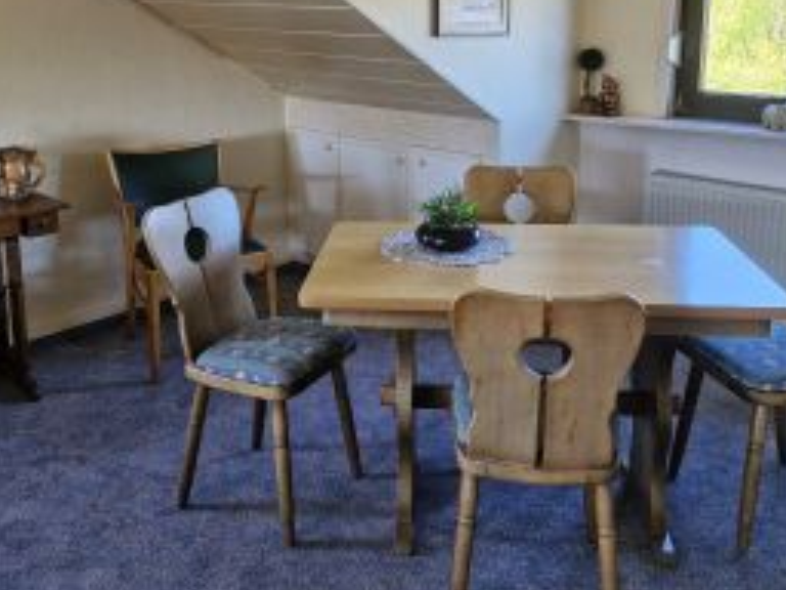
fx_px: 817
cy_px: 172
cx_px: 405
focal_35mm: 36
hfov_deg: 51.3
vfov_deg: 38.9
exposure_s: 1/100
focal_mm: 5.54
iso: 160
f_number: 1.8
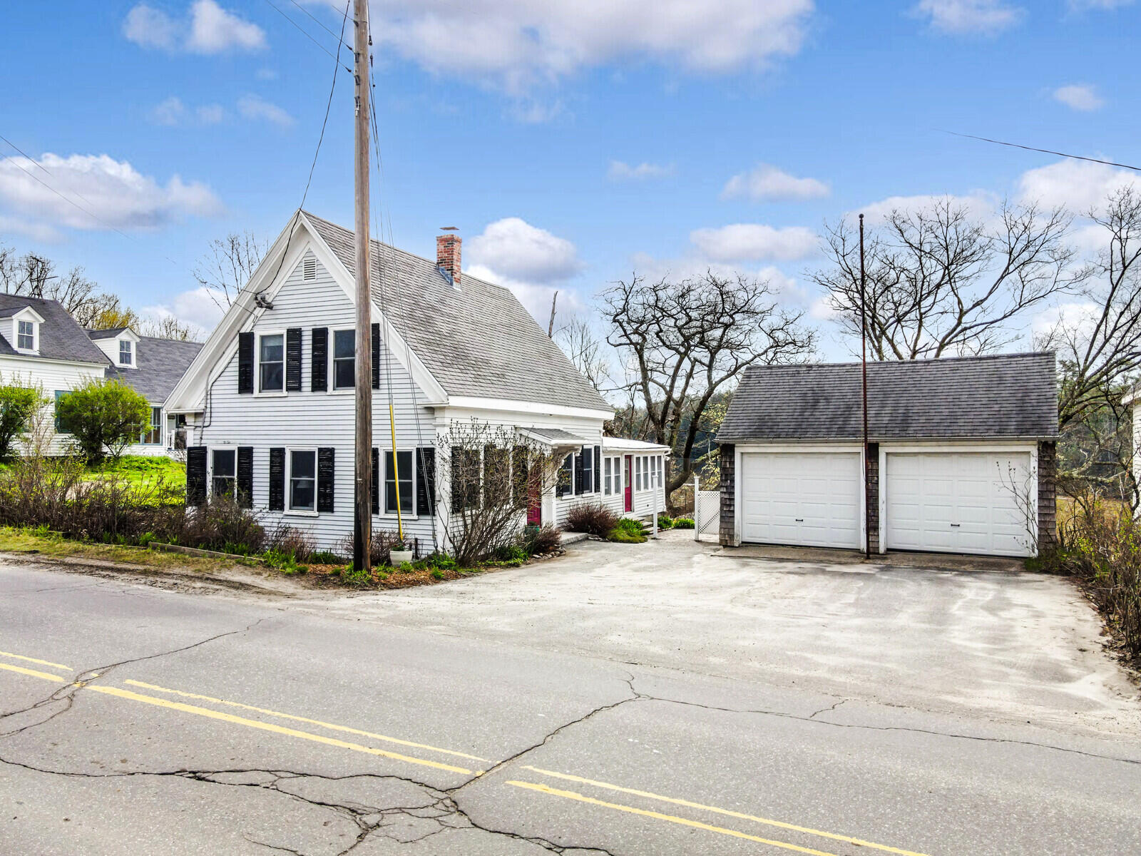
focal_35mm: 24
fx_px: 791
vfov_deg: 56.8
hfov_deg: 71.6
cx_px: 570
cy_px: 428
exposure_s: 1/800
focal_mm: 4.5
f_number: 2.8
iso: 200
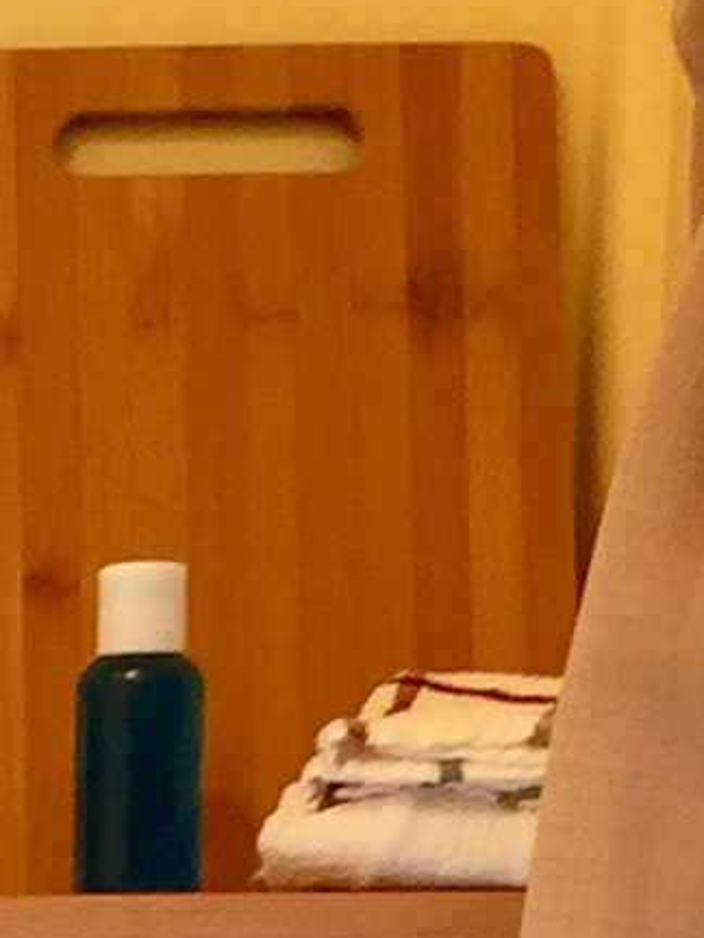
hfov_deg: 6.2
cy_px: 1813
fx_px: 5939
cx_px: -1391
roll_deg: -0.3
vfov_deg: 8.6
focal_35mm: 219
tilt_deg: -5.1
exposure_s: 1/60
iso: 32
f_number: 2.2
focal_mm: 4.15
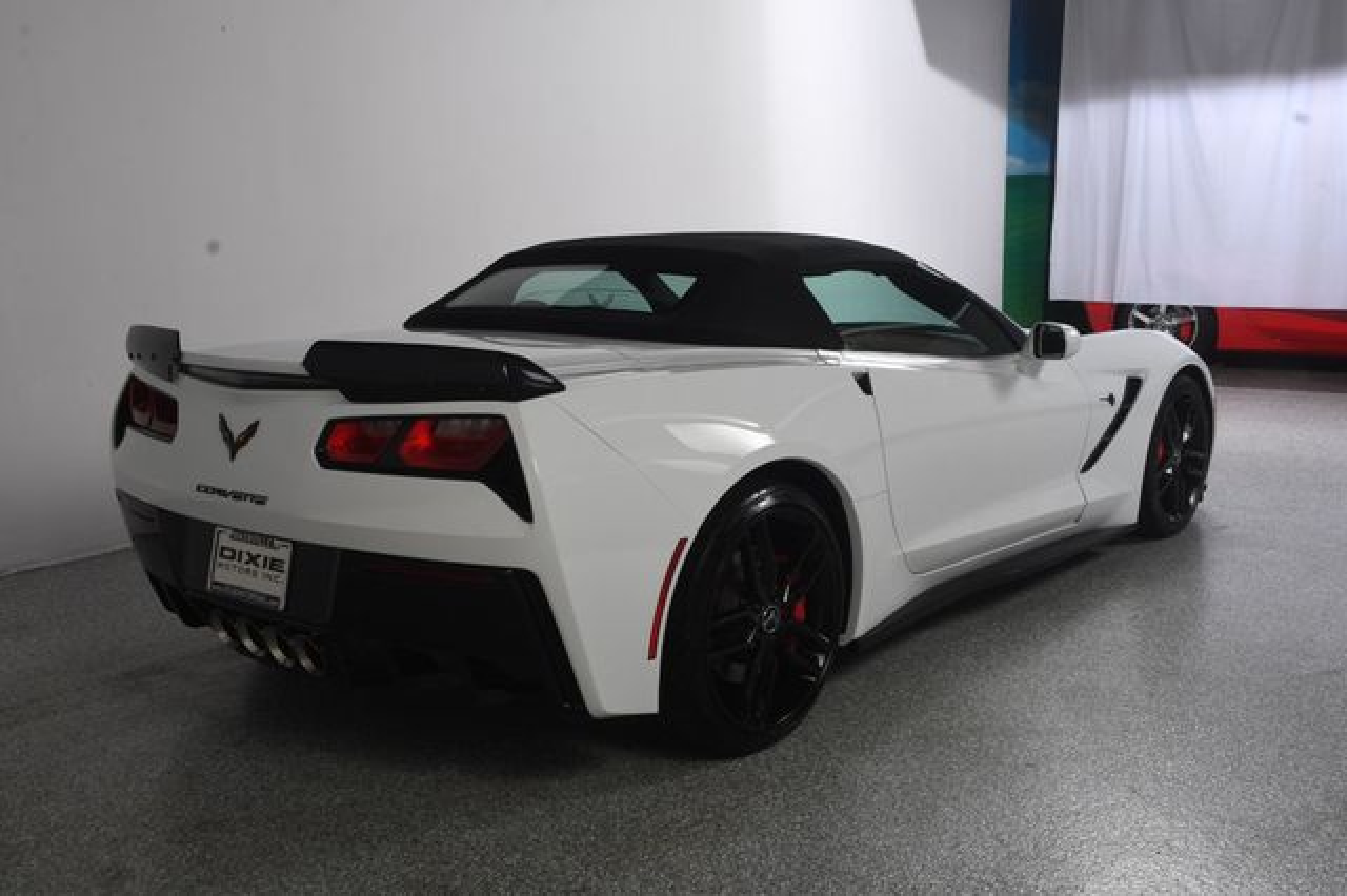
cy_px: 448
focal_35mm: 36
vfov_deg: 36.8
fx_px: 1346
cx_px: 674
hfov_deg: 53.2
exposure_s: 1/160
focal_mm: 24
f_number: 13
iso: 100
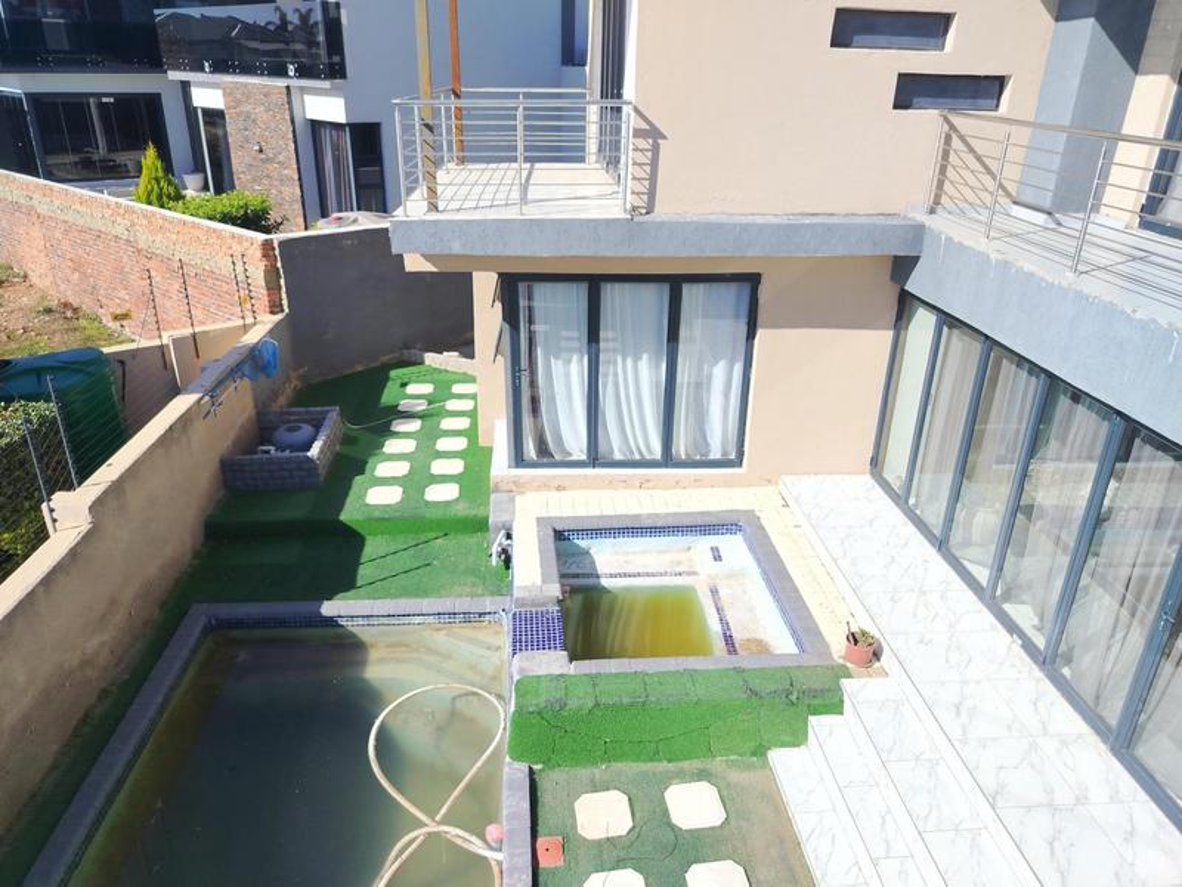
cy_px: 444
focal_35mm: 24
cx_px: 591
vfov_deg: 56.8
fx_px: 820
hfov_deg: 71.6
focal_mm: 5.25
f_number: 1.75
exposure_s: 1/953
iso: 100
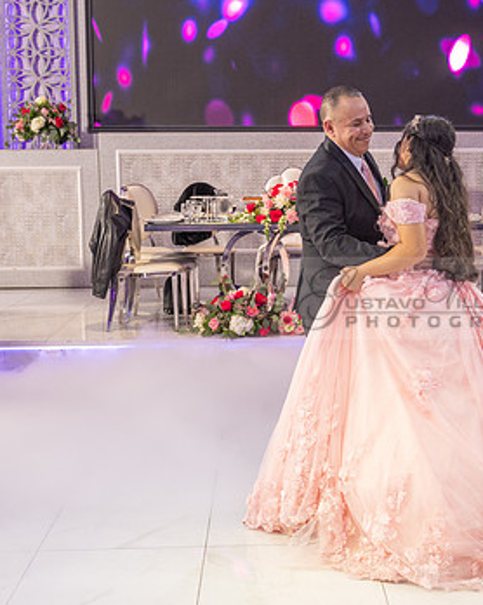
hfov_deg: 23.3
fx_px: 1162
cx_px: 339
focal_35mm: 65
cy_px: 304
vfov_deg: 29.2
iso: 640
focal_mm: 35
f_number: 4.5
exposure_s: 1/160
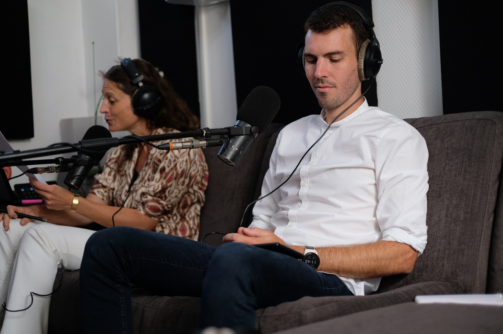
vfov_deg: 25.5
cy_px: 167
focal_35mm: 53
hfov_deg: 37.5
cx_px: 252
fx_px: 740
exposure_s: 1/250
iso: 400
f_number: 1.4
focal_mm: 35
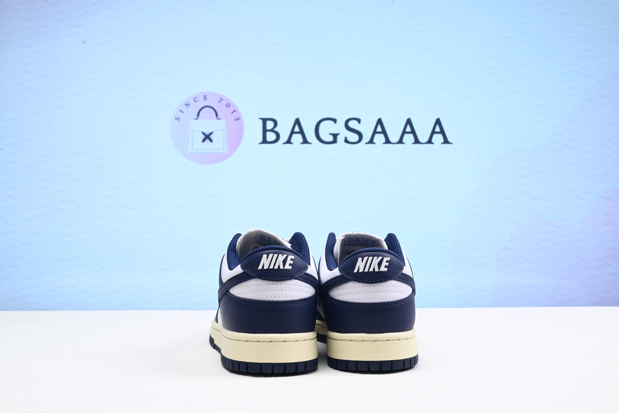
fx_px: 671
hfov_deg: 49.5
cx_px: 310
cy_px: 206
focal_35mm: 39
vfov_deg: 34.2
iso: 100
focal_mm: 39
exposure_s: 1/2
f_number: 16
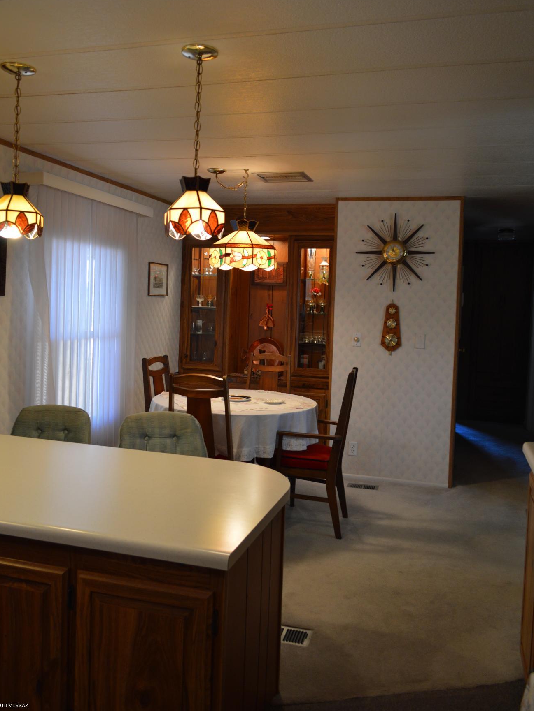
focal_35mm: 30
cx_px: 263
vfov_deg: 59.8
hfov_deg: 46.8
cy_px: 320
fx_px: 617
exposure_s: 1/40
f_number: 3.5
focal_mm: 18
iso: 400
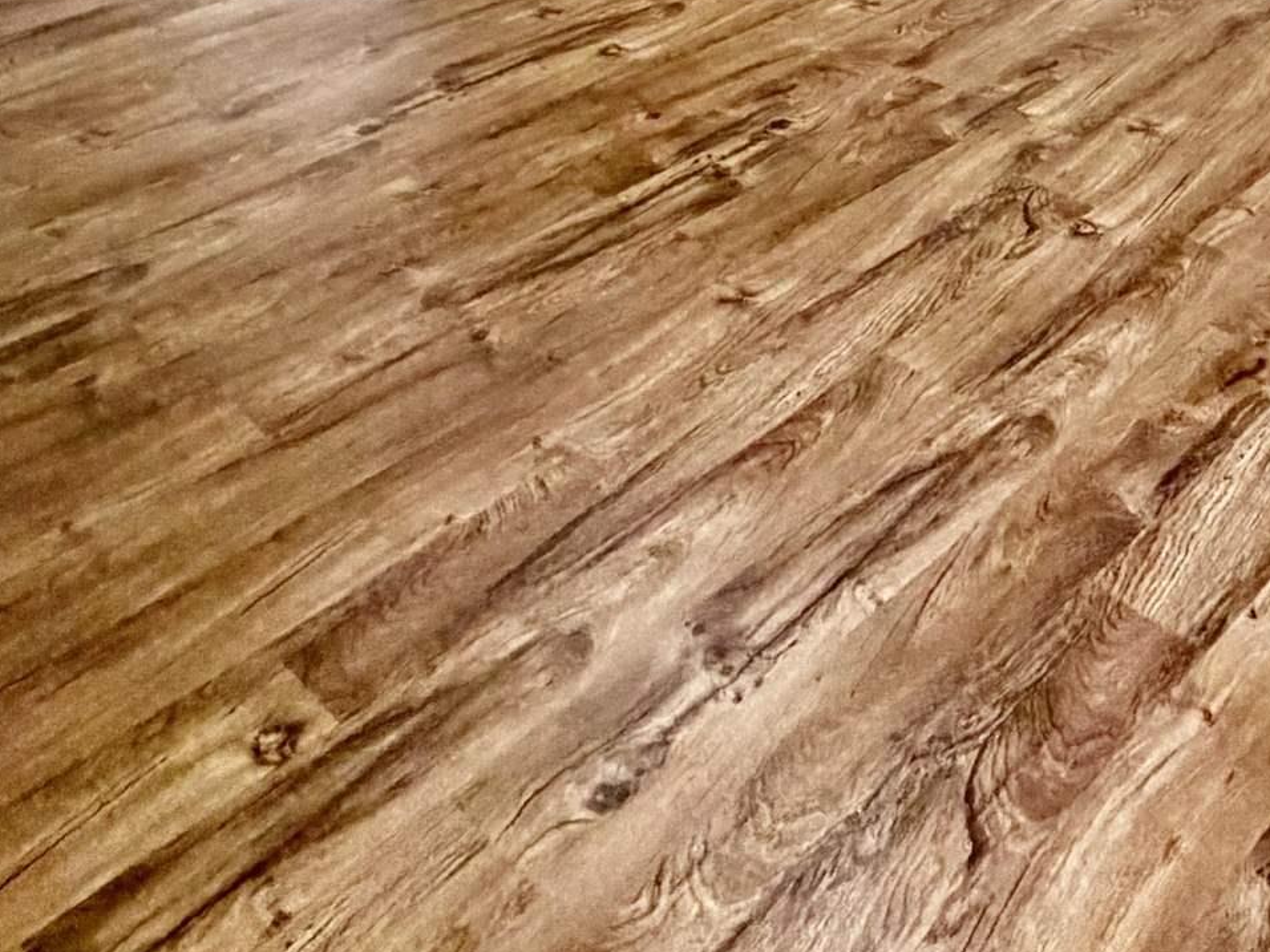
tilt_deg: -2.3
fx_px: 1651
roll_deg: +0.5
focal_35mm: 45
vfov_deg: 23.6
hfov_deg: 40.2
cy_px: -571
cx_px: 1032
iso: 250
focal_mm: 2.22
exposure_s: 1/60
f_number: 2.2
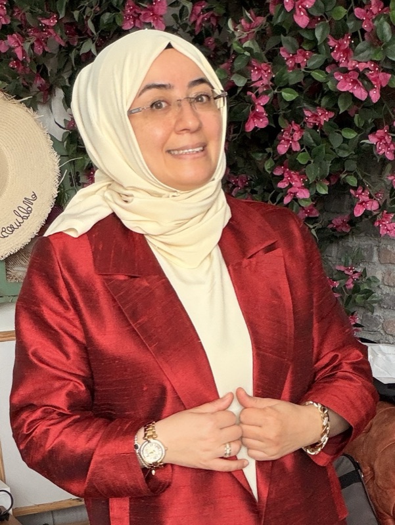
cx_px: 198
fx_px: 456
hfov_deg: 46.8
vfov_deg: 59.9
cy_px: 262
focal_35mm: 30
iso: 80
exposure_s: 1/60
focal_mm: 2.71
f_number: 1.9
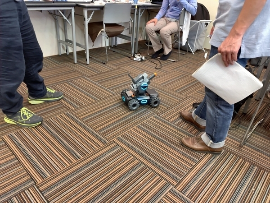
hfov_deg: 67.3
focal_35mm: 26
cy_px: 102
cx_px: 135
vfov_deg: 53.1
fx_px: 203
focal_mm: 4.25
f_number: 1.8
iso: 400
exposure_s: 1/30
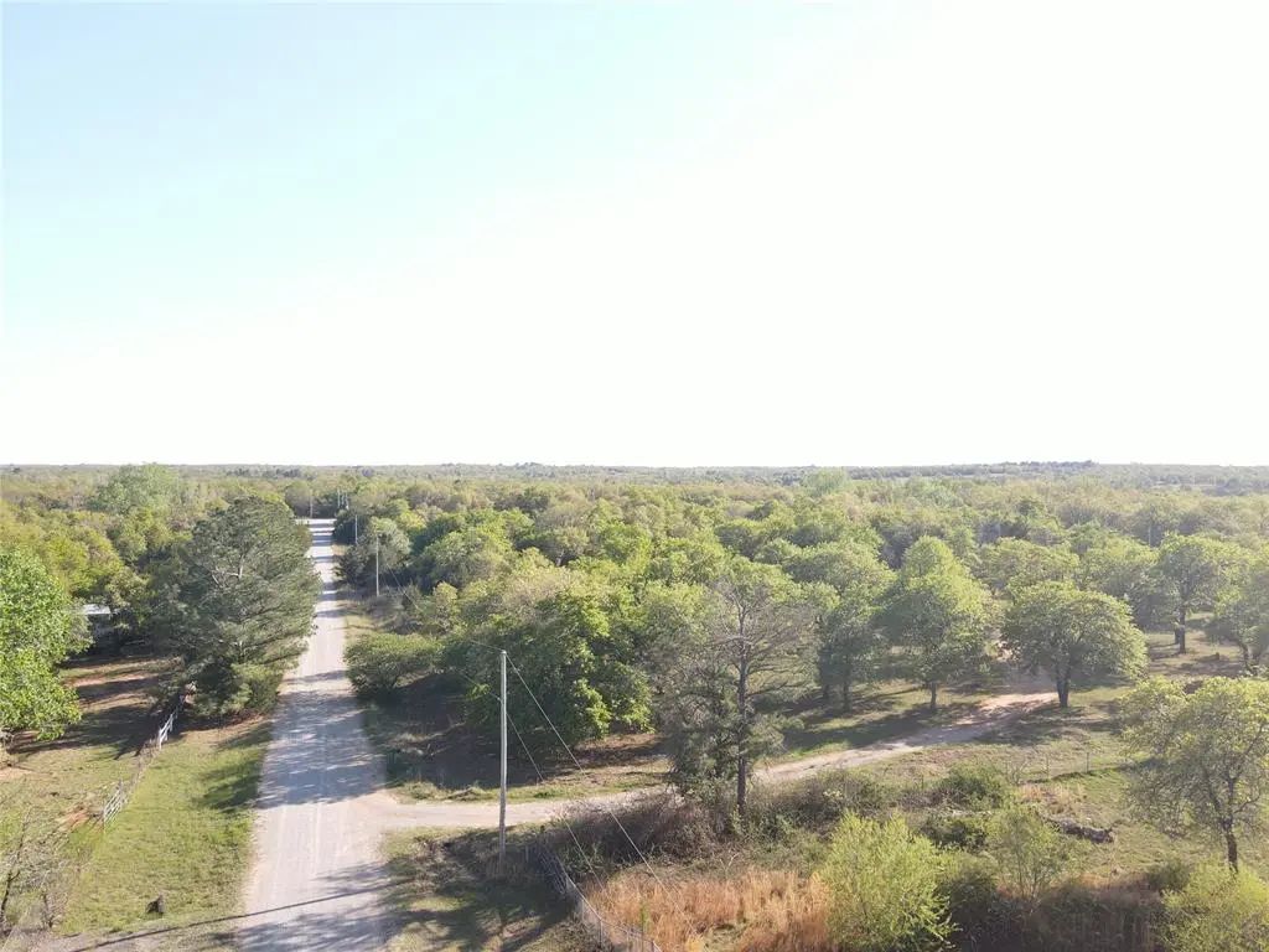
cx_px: 634
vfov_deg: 56.8
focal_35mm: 24
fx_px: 880
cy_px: 476
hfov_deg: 71.6
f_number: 2.8
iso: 100
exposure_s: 1/100
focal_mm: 4.5
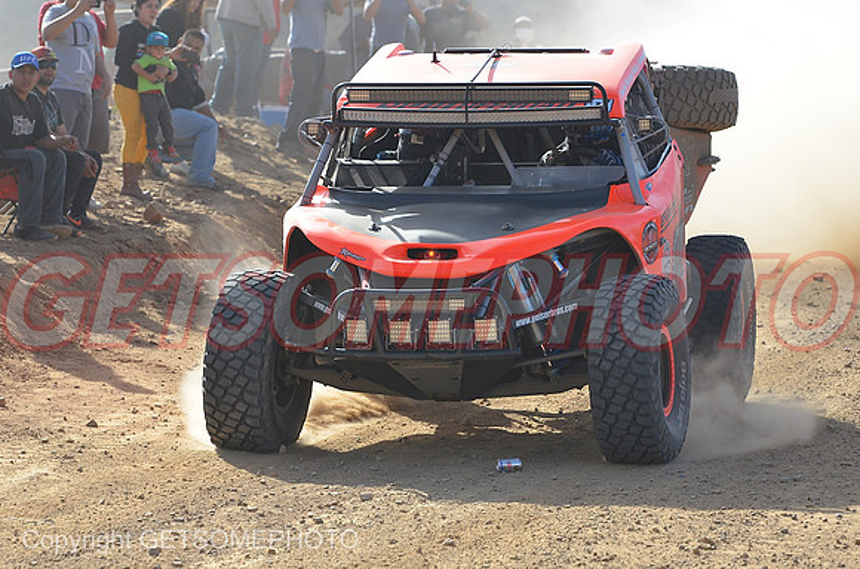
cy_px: 284
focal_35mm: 202
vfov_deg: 6.8
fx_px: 4827
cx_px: 430
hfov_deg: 10.2
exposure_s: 1/1600
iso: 400
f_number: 5.6
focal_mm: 135
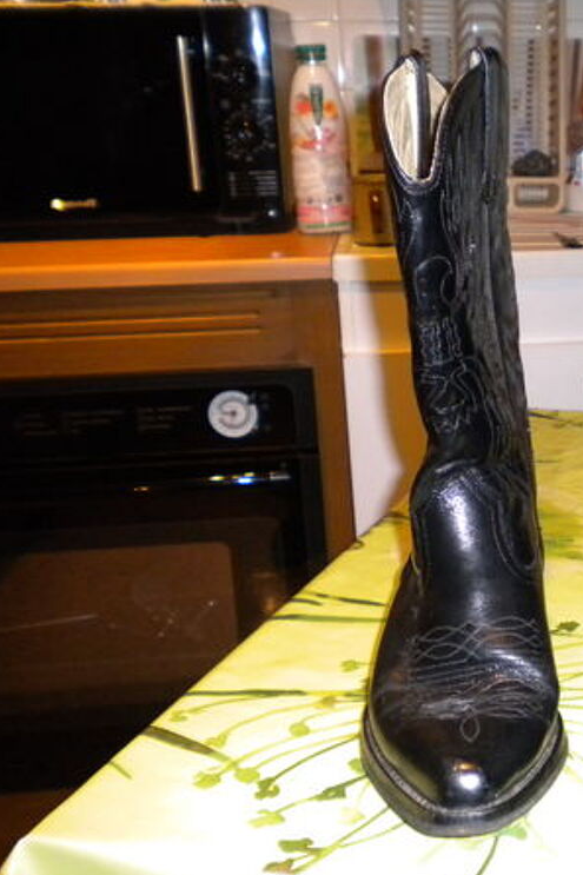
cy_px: 439
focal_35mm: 49
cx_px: 582
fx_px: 1191
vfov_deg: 40.4
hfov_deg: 26.1
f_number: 3.1
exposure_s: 1/30
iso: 400
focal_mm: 6.3
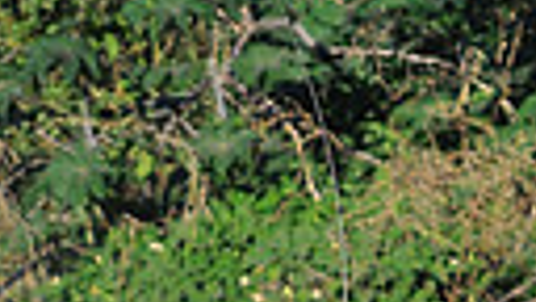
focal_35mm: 1417
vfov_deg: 0.9
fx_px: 20139
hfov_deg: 1.5
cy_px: 682
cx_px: 322
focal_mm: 200
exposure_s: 1/800
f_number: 5.6
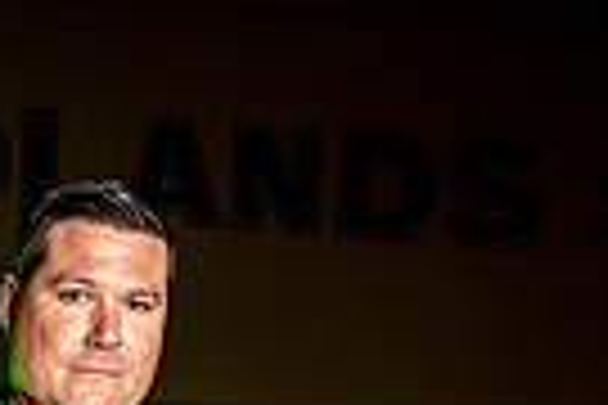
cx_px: 14
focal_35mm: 133
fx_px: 2246
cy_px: 972
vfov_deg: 9.2
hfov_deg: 15.2
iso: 200
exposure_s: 1/250
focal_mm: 40
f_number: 8
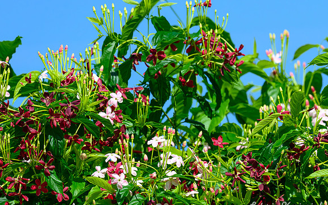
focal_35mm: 728
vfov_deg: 1.8
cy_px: 152
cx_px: 234
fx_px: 6510
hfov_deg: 2.9
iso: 1600
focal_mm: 500
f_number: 8
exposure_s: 1/4000
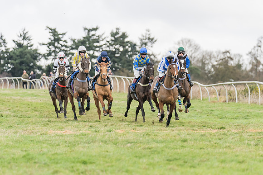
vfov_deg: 4.2
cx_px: 148
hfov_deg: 6.3
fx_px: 2375
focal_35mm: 325
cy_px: 69
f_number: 2.8
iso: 800
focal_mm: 162
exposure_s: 1/1000
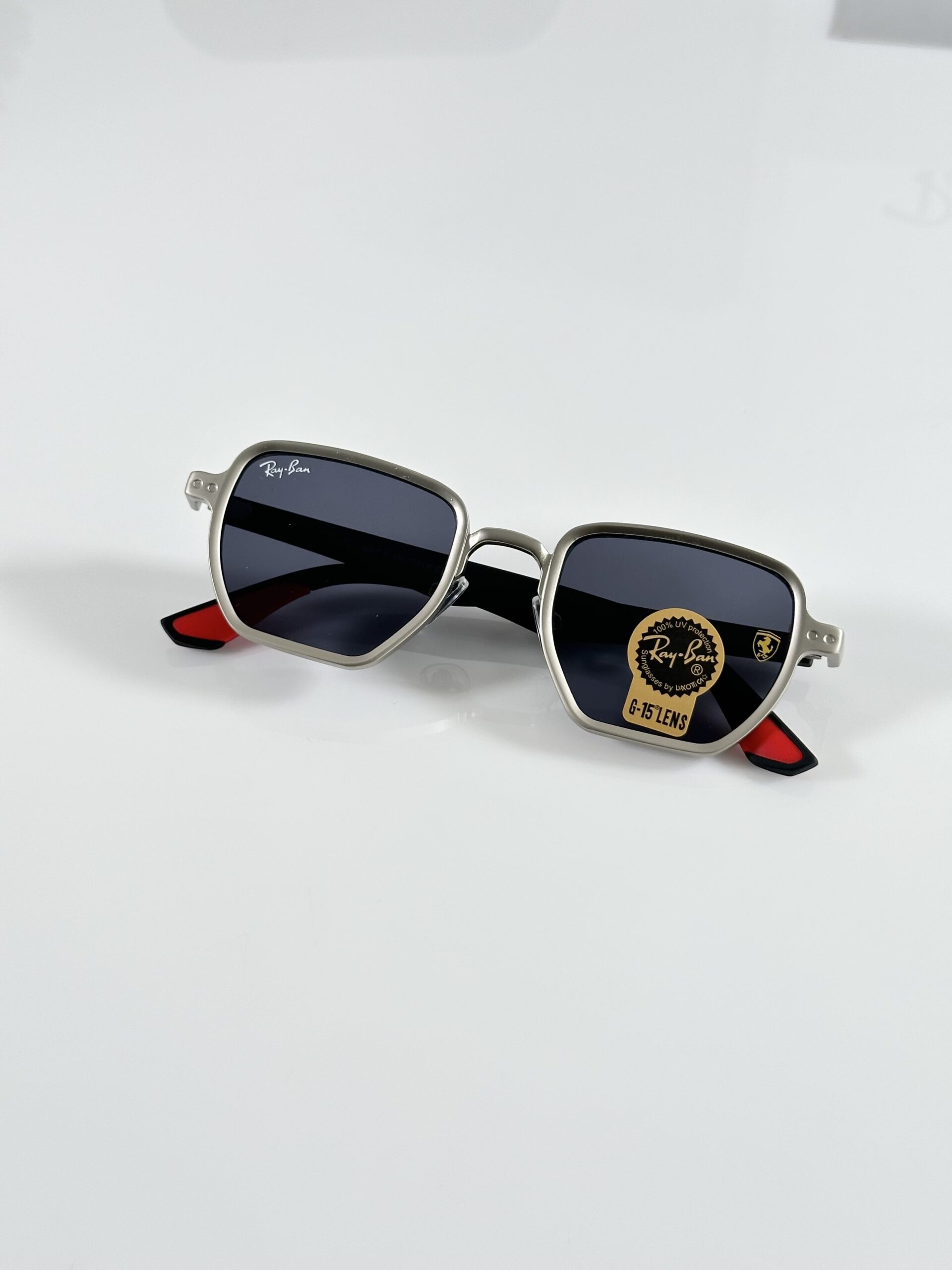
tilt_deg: -44.9
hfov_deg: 30.3
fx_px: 1760
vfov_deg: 39.7
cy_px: 635
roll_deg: +1.4
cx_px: 476
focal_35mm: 48
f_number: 1.78
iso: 64
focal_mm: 6.86
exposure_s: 1/100
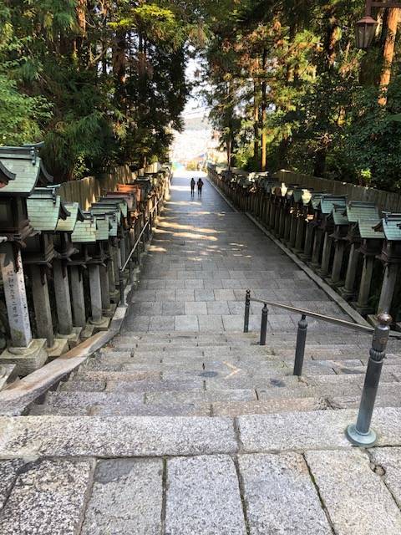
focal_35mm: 28
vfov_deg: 63.4
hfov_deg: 49.7
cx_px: 200
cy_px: 268
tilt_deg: -19.4
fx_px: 432
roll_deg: -0.3
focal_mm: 3.99
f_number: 1.8
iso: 40
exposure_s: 1/120
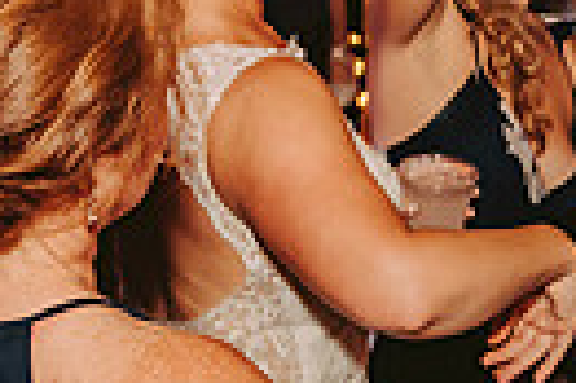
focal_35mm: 124
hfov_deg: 16.4
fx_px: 1982
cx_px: 453
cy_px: 280
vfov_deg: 11.0
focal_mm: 28
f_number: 2.8
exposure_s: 1/160
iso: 1000
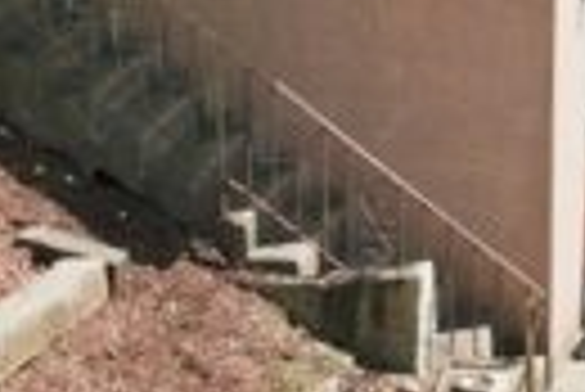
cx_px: 684
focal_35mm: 135
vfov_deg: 9.5
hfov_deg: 14.7
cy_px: -390
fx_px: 2196
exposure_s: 1/1000
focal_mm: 8.4
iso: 100
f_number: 2.8
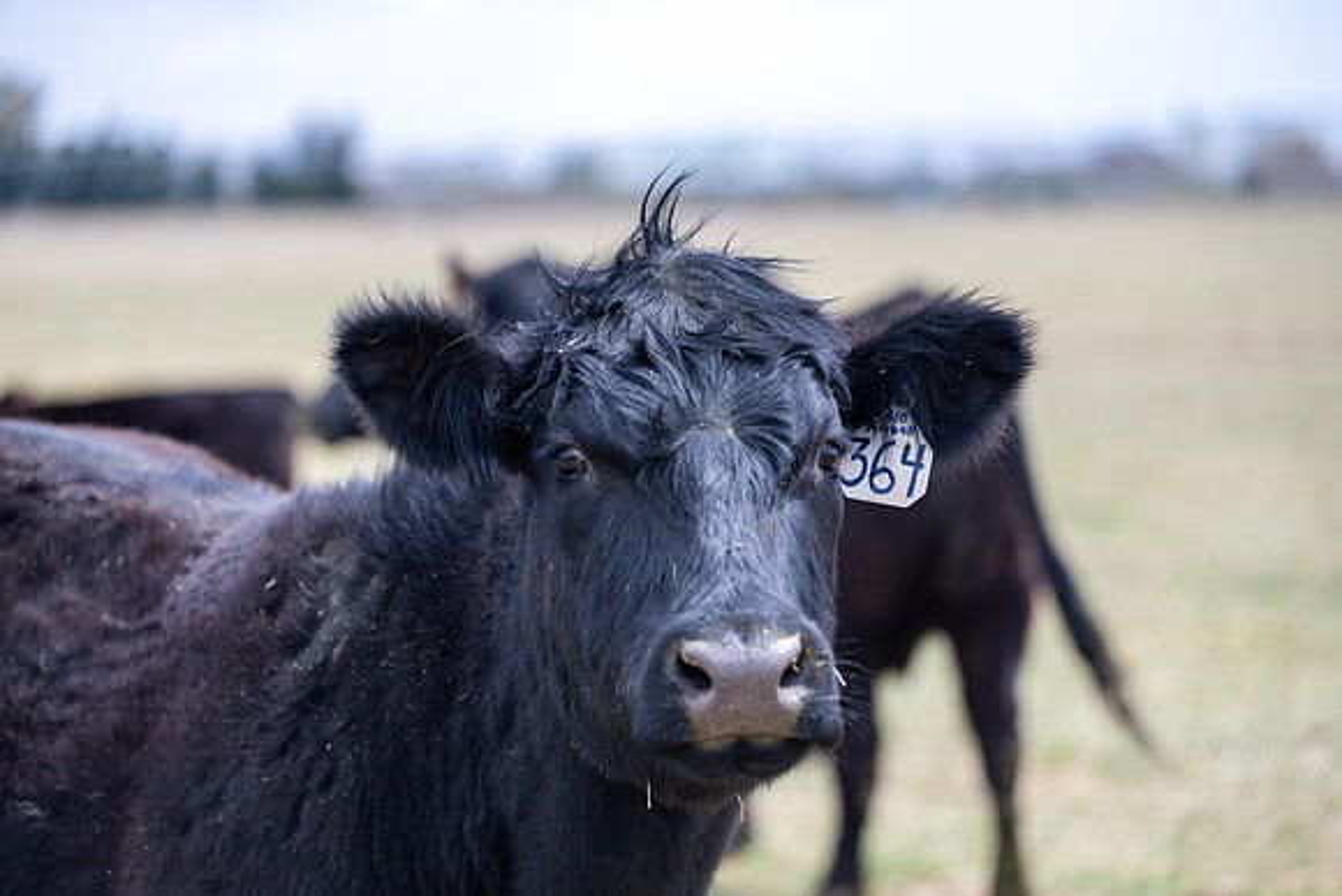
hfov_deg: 15.8
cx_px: 671
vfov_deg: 10.6
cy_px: 448
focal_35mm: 130
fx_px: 4847
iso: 125
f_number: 2.8
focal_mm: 130
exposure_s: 1/1000
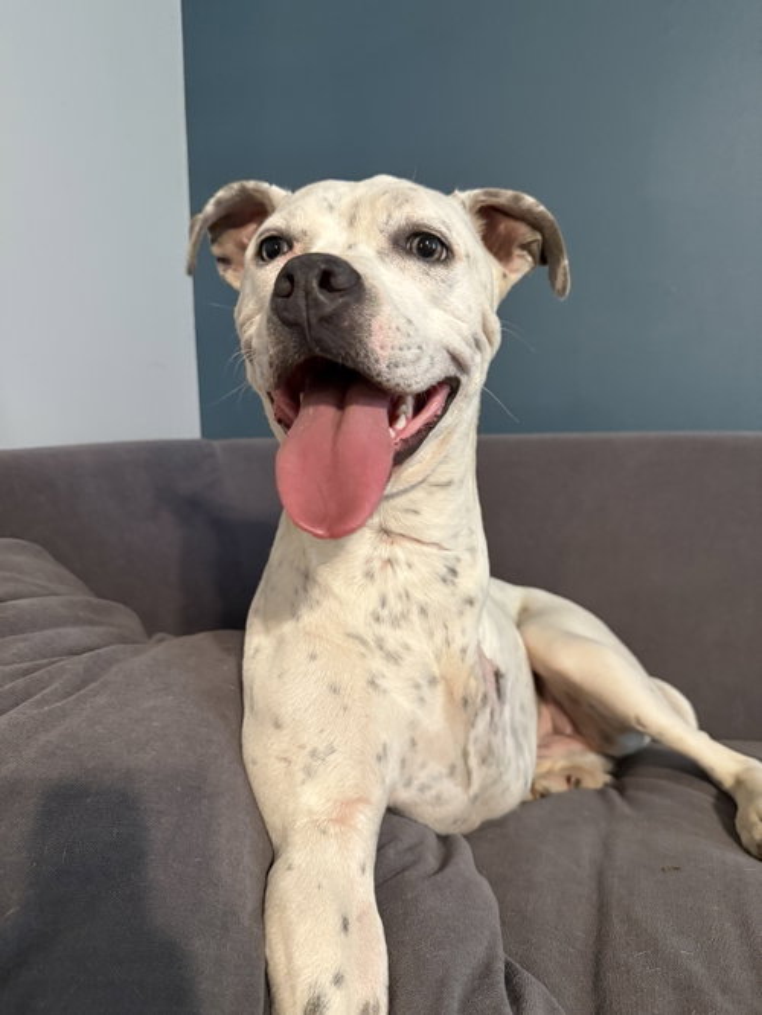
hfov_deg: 56.8
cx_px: 381
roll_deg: +1.4
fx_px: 704
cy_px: 508
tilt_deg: -4.8
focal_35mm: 24
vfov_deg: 71.6
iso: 640
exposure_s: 1/40
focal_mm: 6.76
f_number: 1.78
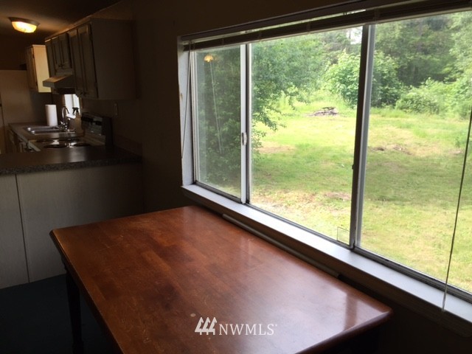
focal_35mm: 29
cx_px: 236
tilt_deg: -13.7
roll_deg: -0.1
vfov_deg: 48.2
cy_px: 177
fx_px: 395
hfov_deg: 61.7
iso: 32
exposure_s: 1/120
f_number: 2.2
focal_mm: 4.15
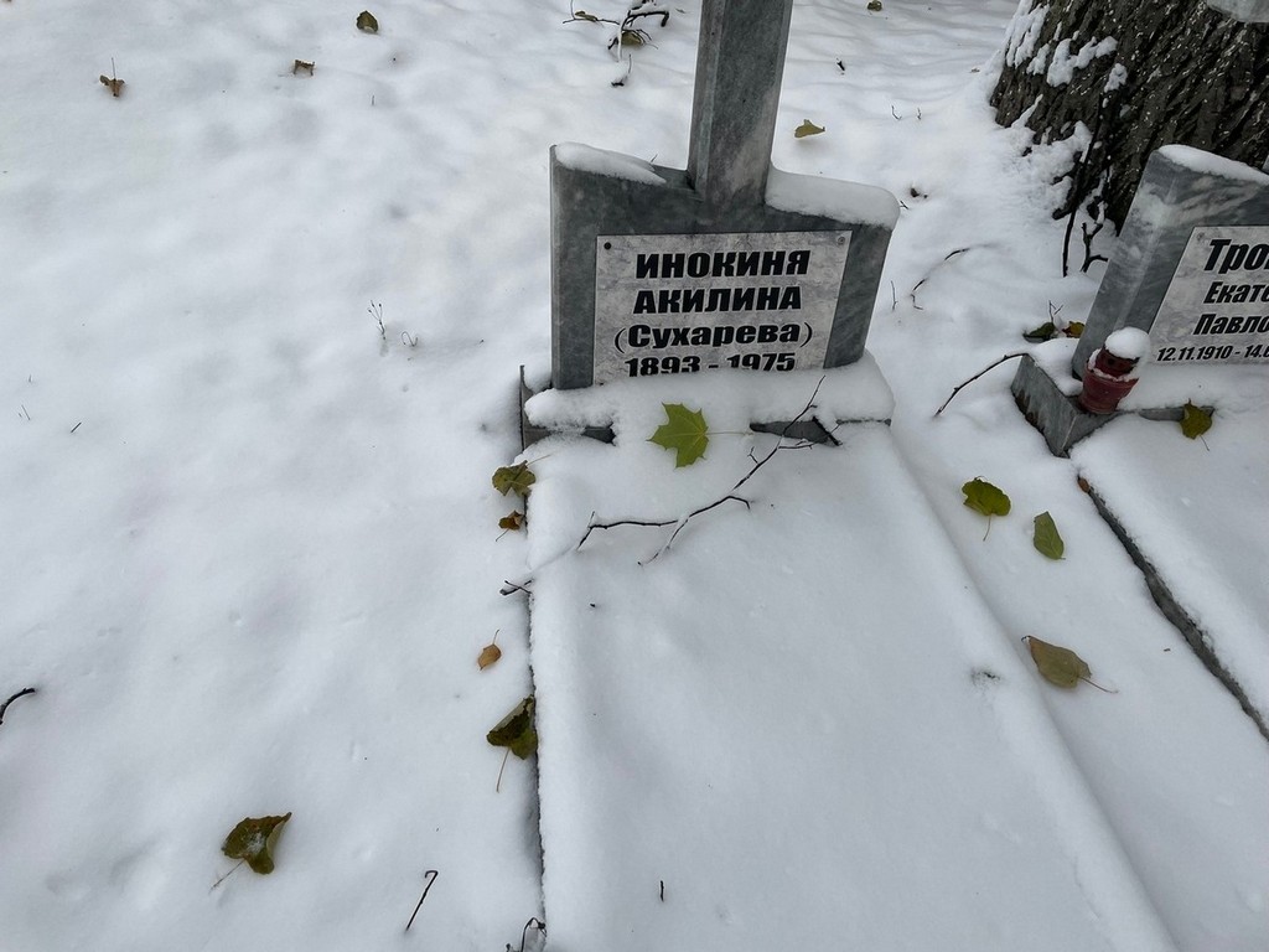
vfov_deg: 53.1
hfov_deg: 67.3
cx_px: 634
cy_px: 476
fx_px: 953
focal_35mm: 26
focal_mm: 4.2
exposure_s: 1/194
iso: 32
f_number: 1.6
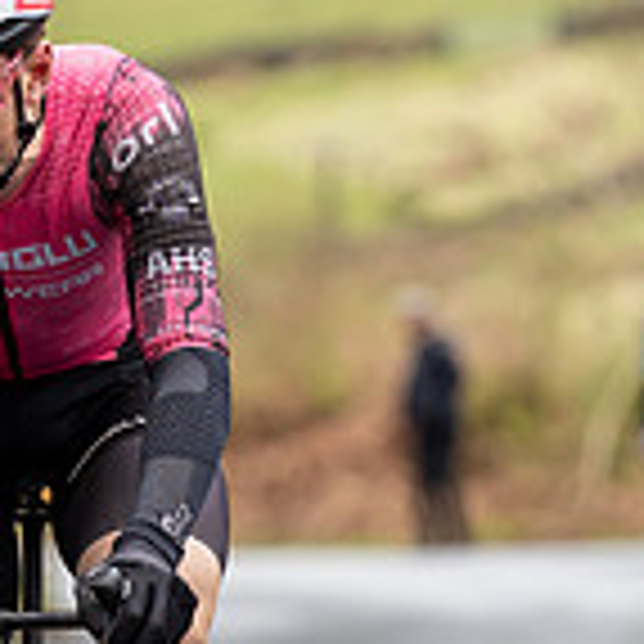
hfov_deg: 2.4
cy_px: 225
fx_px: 15218
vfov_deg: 2.4
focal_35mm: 723
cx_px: 5
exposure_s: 1/1000
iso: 500
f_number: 3.5
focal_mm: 144
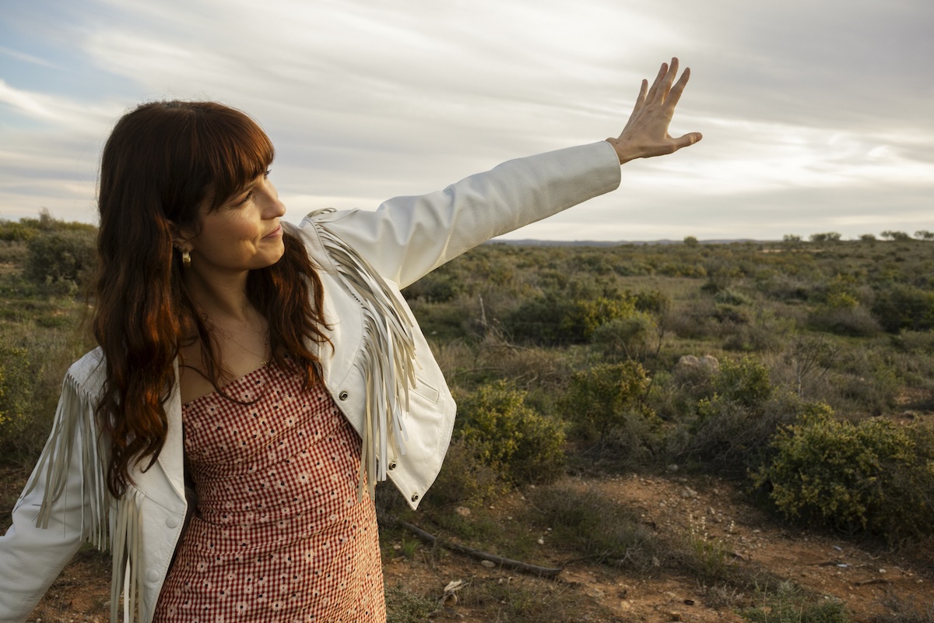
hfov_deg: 46.4
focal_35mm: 42
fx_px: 1090
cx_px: 467
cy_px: 312
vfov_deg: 31.9
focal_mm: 42
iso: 6400
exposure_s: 1/1250
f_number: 9
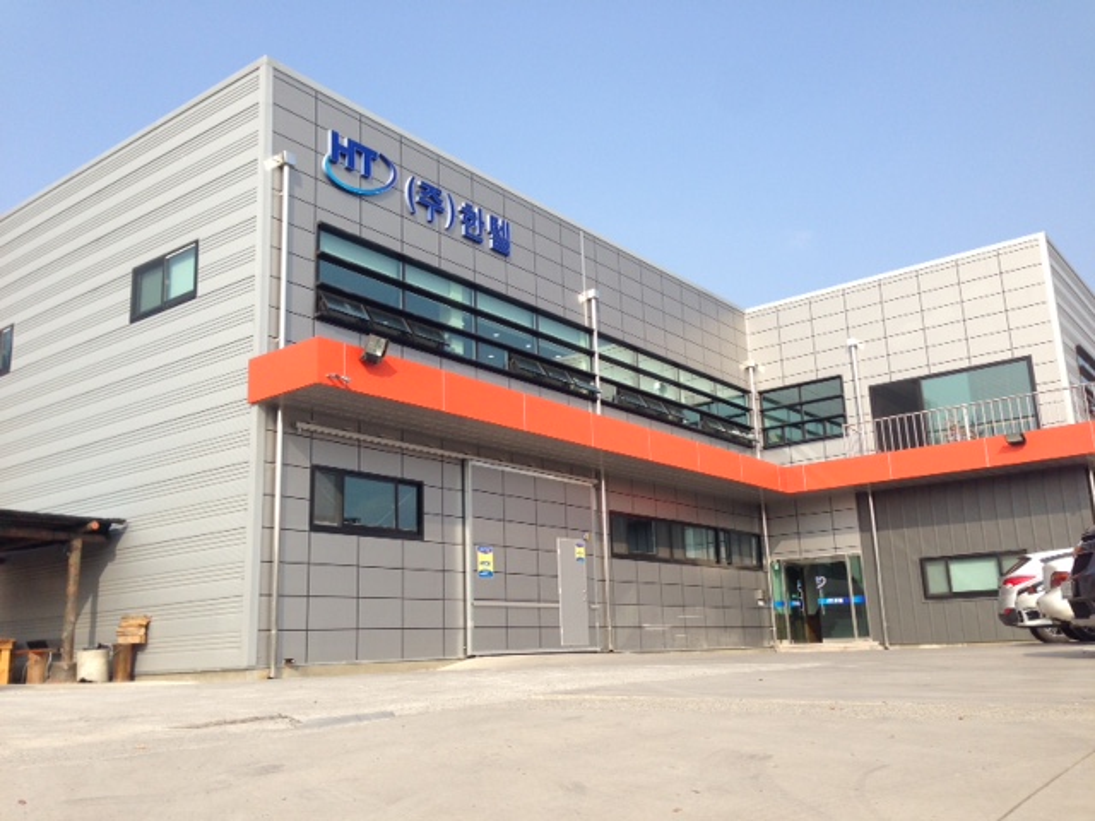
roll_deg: +0.9
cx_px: 548
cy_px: 410
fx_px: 1044
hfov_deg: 55.4
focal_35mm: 33
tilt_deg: +12.5
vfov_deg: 42.9
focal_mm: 4.12
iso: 50
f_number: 2.4
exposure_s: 1/1153
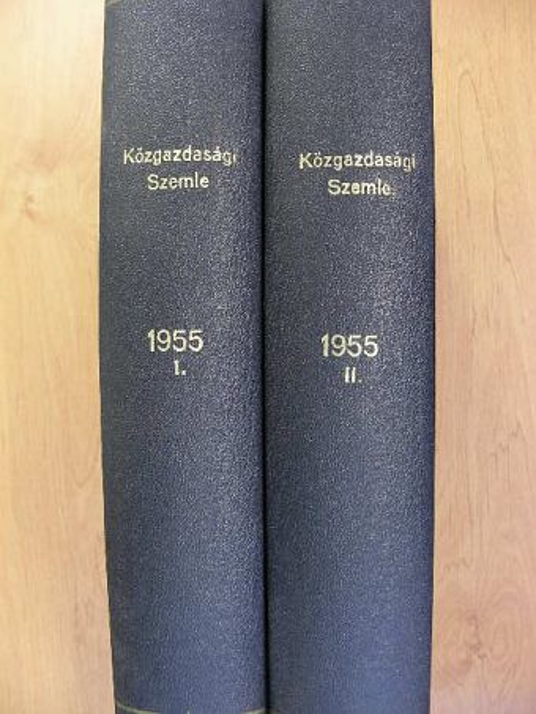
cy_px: 357
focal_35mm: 38
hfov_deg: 37.7
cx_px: 268
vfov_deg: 49.0
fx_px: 784
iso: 100
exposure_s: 1/10.7
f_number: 3.5
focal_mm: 6.3
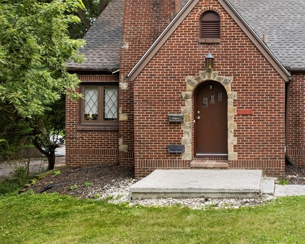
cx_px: 260
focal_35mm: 38
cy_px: 90
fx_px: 343
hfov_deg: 44.6
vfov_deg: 38.9
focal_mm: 8.38
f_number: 2.8
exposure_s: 1/250
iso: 100
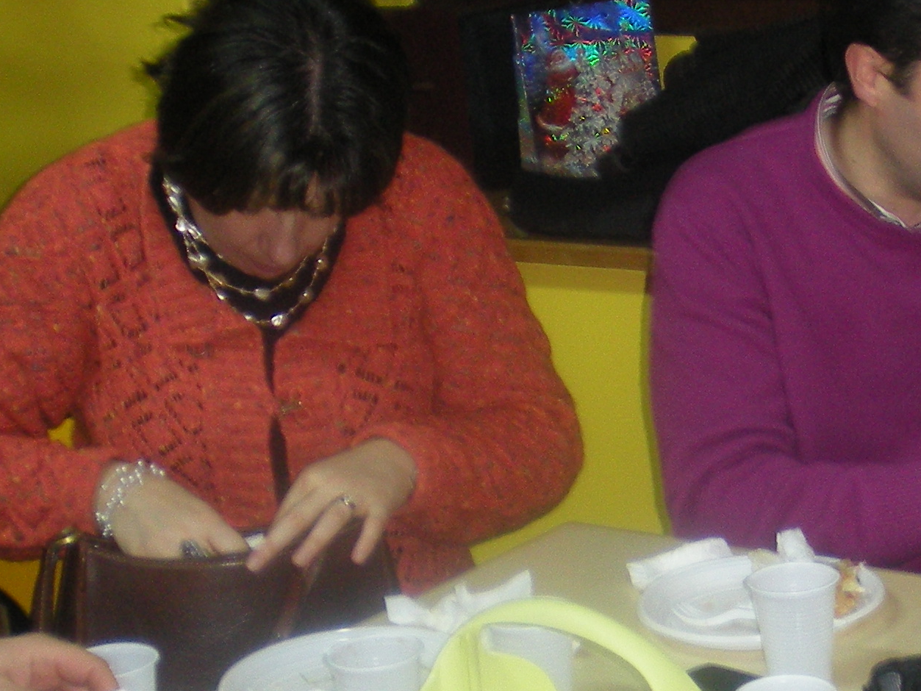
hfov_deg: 19.6
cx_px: 768
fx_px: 2634
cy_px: 266
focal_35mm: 99
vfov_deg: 14.9
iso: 144
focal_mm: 6.3
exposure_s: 1/30
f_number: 3.1
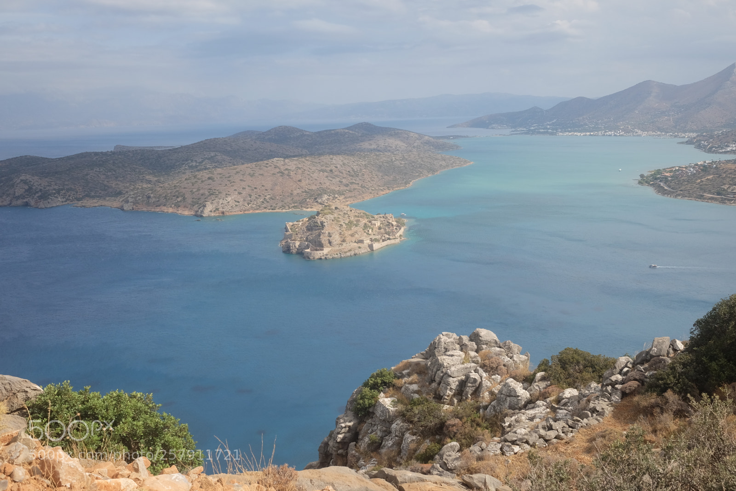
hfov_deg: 54.4
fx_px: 716
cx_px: 368
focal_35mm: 35
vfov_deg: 37.9
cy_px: 246
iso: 400
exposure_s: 1/125
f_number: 8
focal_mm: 23
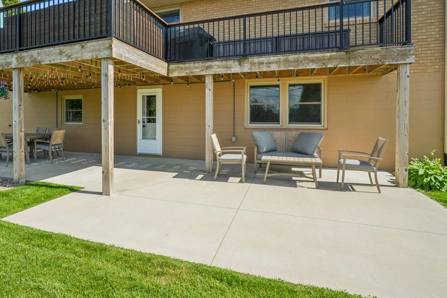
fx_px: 261
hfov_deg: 80.1
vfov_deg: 59.0
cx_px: 175
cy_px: 120
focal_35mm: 21
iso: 800
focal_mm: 16
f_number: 22
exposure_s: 1/200
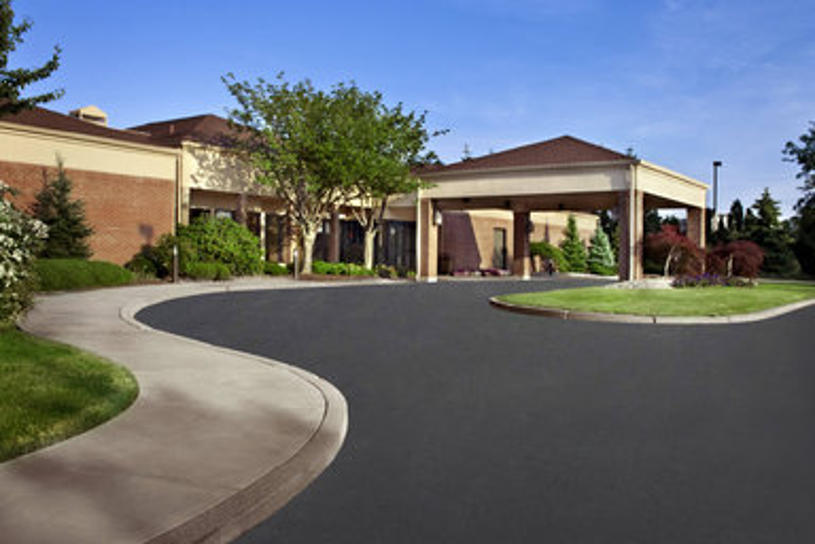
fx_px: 679
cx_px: 408
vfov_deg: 43.6
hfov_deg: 61.9
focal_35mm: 30
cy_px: 272
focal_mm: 20
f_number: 7.1
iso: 250
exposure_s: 1/450
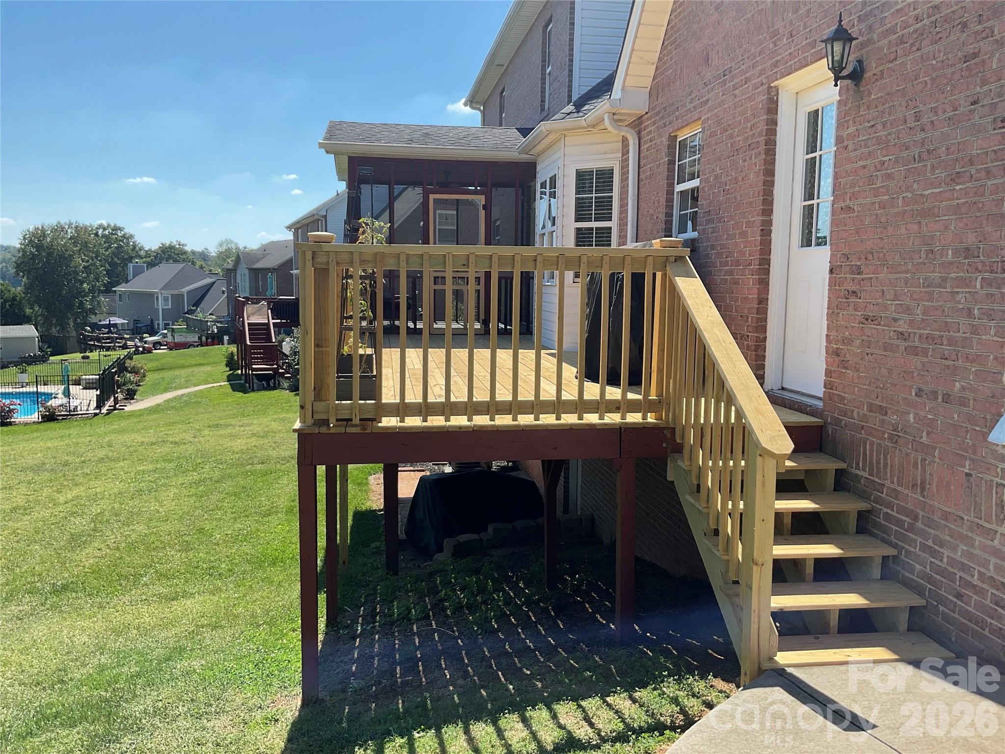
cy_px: 377
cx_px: 502
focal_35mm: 29
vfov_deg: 48.2
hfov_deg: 61.7
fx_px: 842
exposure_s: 1/1144
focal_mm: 3
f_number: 1.8
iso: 16
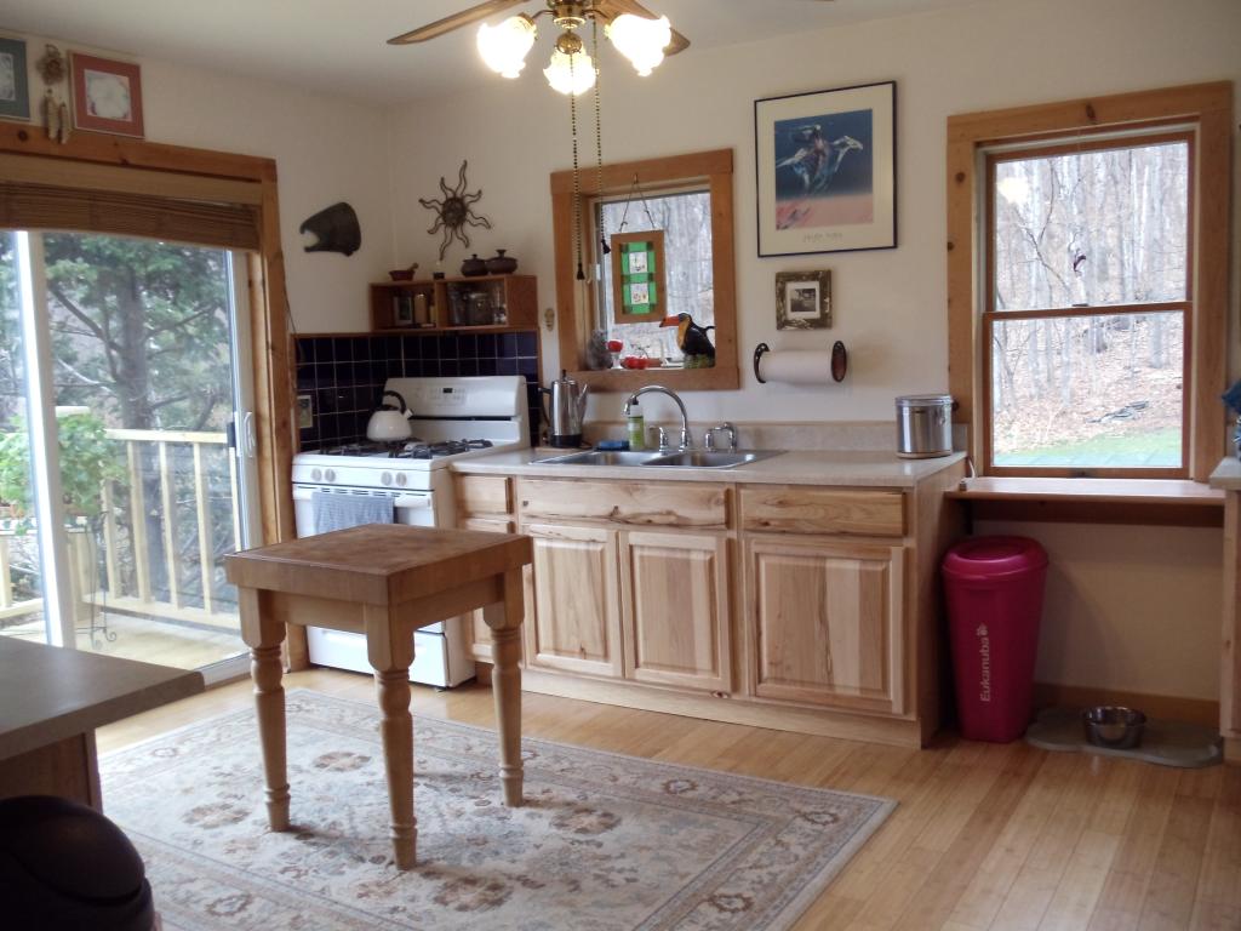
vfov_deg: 32.9
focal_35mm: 44
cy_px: 466
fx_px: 1577
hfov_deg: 42.9
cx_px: 620
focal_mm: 6
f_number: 3.5
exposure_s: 1/30
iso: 200
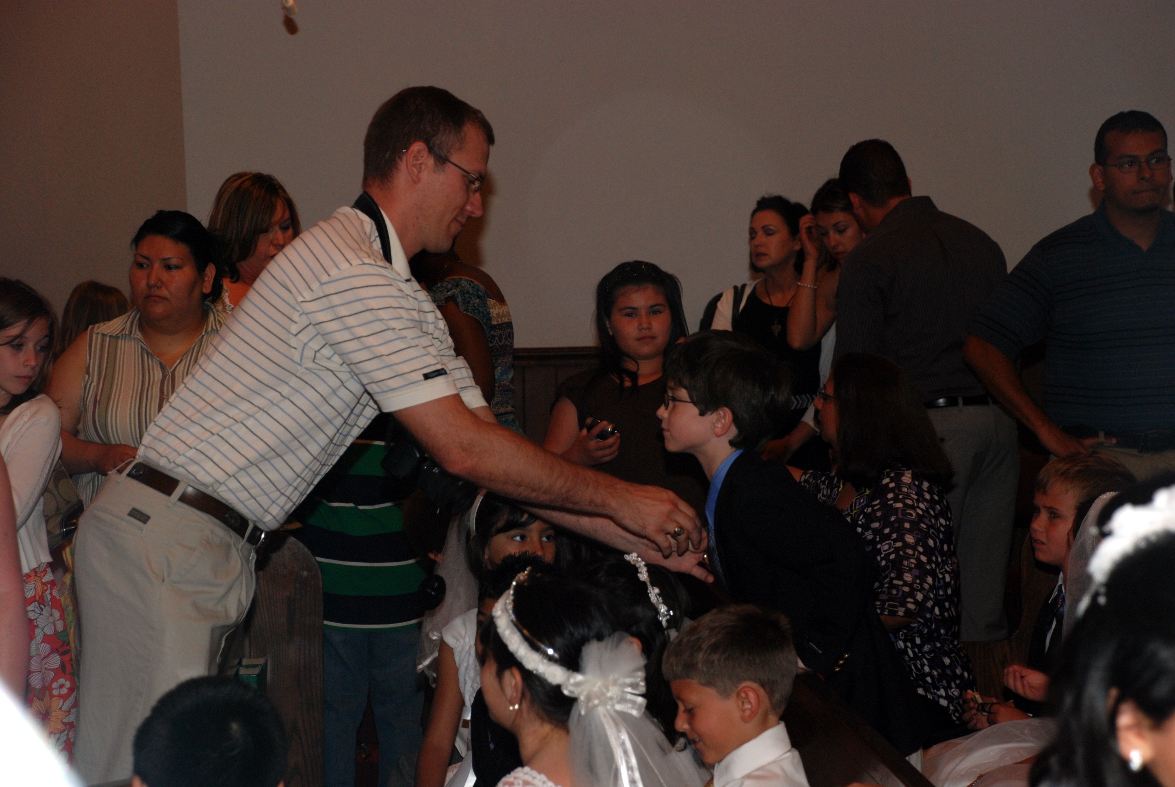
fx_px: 3235
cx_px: 588
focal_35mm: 99
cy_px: 394
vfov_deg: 13.9
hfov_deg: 20.6
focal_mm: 66
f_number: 5.3
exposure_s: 1/60
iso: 400
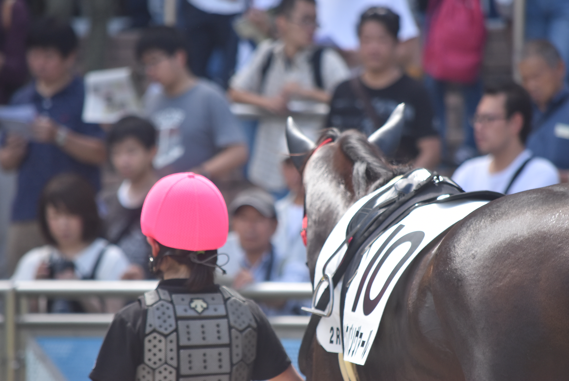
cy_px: 190
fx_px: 6406
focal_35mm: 405
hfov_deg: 5.1
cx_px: 284
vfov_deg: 3.4
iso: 640
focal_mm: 270
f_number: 5.6
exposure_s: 1/1000
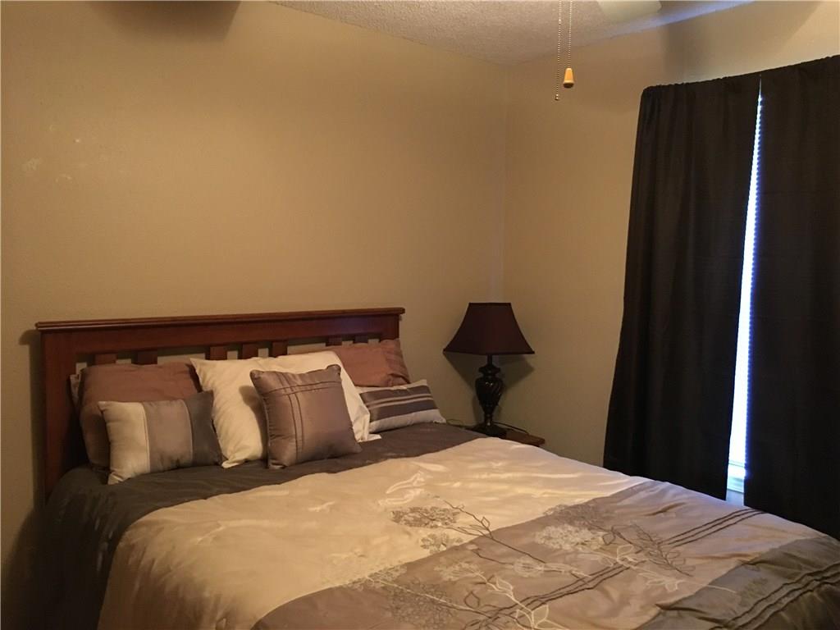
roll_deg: -1.3
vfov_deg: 48.2
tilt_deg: -3.2
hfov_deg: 61.7
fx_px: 704
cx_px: 420
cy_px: 315
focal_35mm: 29
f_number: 2.2
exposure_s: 1/15
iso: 500
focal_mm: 4.15
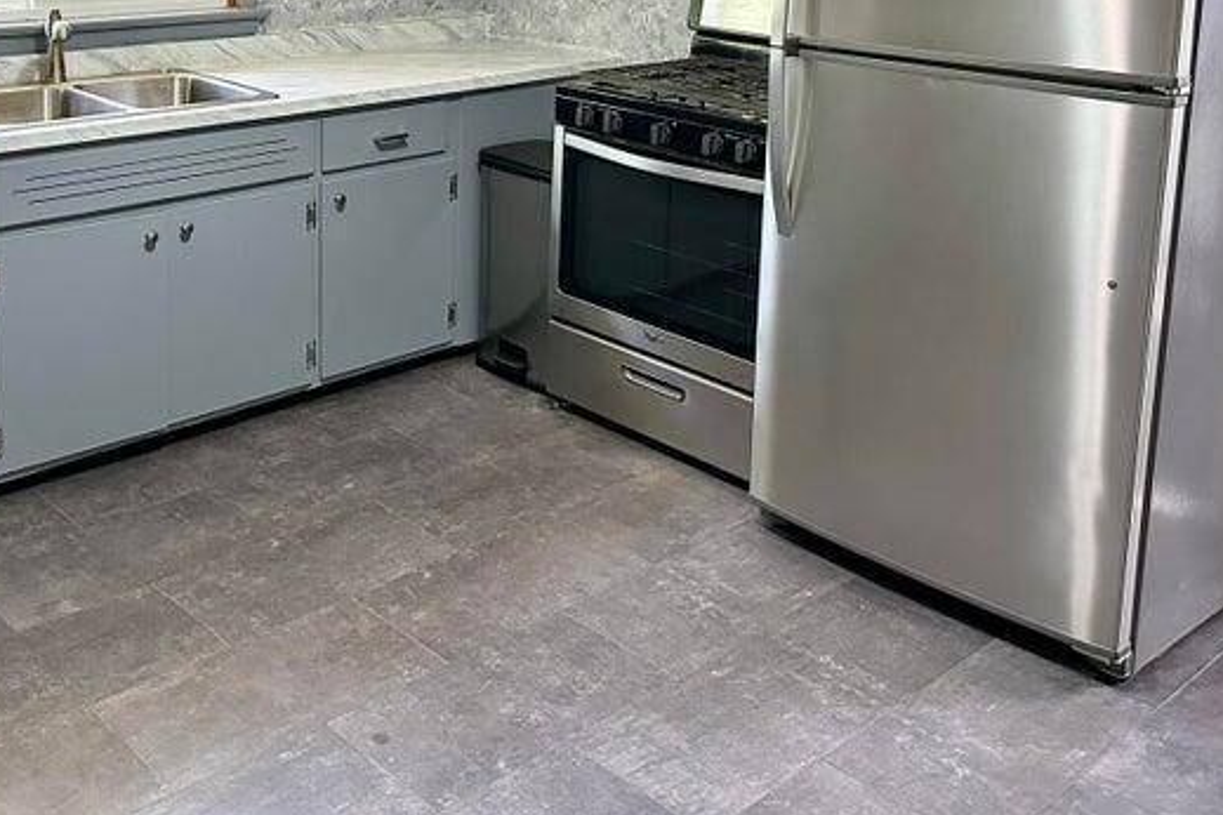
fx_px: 1393
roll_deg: -0.8
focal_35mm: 41
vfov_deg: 31.0
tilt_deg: -8.9
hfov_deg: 46.4
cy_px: 71
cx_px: 371
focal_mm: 6.86
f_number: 1.78
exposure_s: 1/60
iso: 640
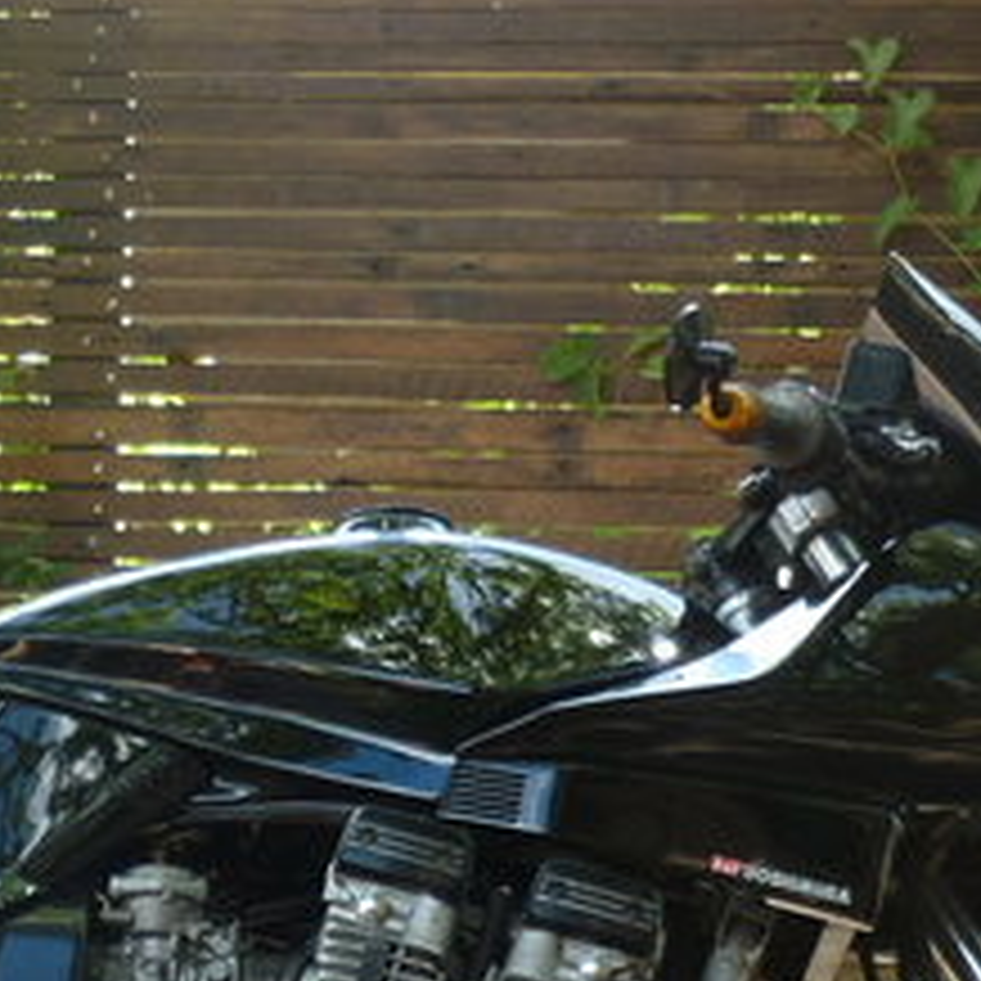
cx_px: 234
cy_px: 1238
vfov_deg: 15.6
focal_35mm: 107
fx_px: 3431
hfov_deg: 16.2
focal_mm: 5.5
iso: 80
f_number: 2.8
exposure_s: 1/125
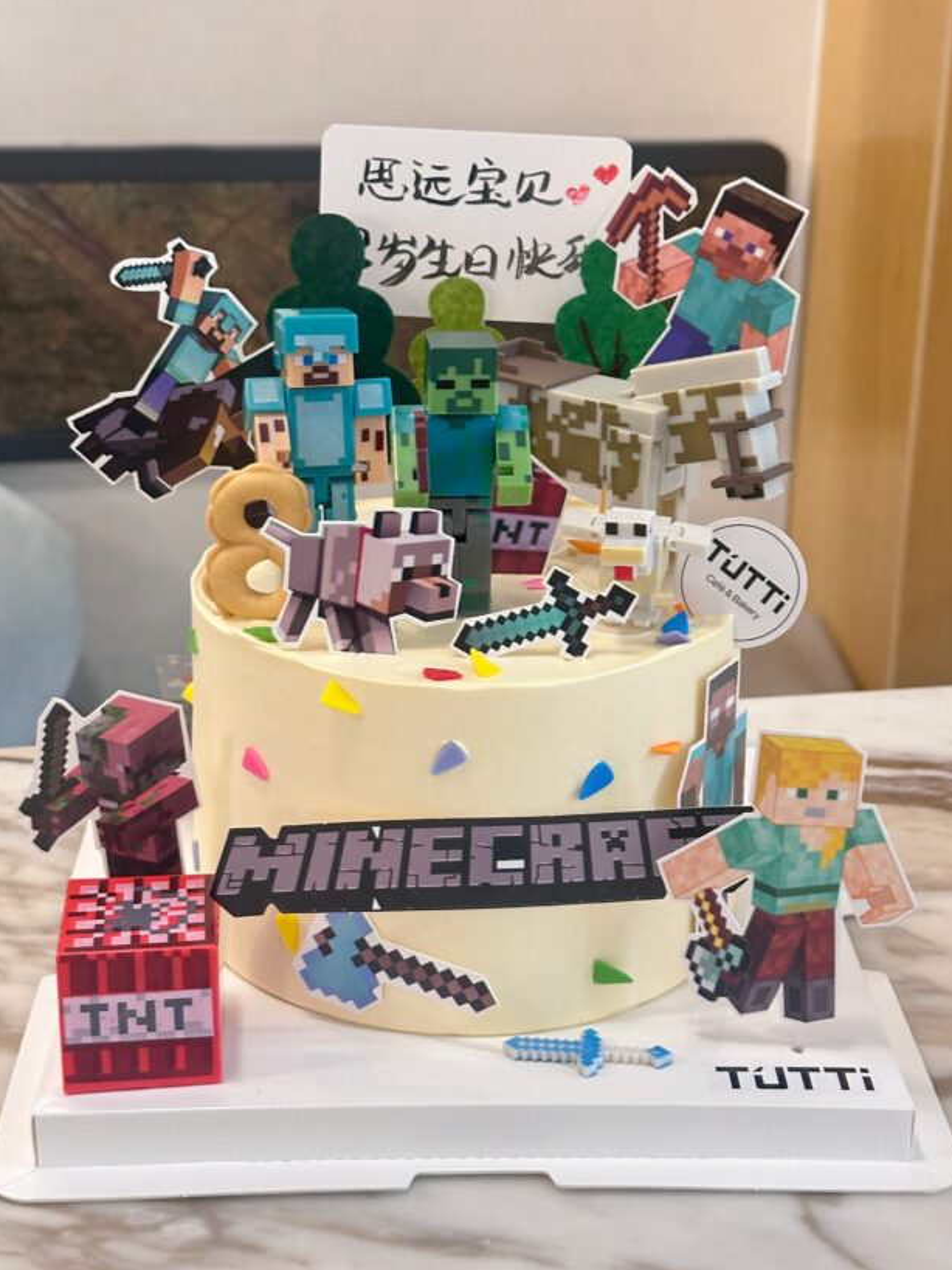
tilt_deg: -17.8
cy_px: 564
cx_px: 490
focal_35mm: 60
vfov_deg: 32.2
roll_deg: -1.1
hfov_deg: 24.4
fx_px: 2201
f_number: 1.78
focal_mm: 6.86
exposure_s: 1/33
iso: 200
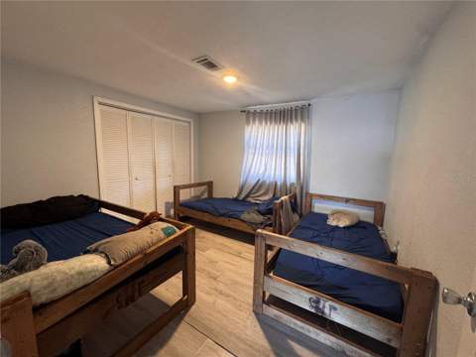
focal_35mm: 14
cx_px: 238
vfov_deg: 85.7
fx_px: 193
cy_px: 178
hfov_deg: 102.1
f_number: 2.2
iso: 400
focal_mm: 2.22
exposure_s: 1/60
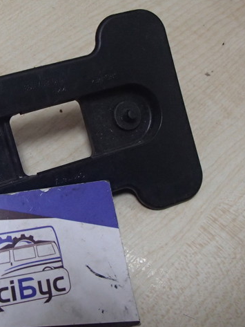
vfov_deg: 38.2
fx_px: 472
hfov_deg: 28.4
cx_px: 42
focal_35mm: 50
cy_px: 163
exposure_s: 1/60
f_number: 4.7
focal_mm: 6.64
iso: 800
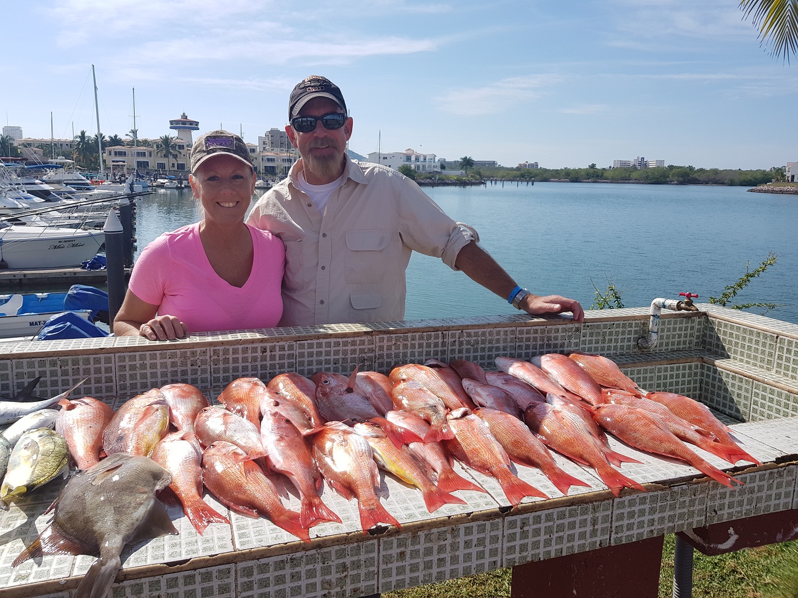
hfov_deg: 67.3
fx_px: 599
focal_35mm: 26
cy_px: 299
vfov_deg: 53.1
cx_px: 399
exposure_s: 1/2720
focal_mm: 4.2
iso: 40
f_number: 1.7
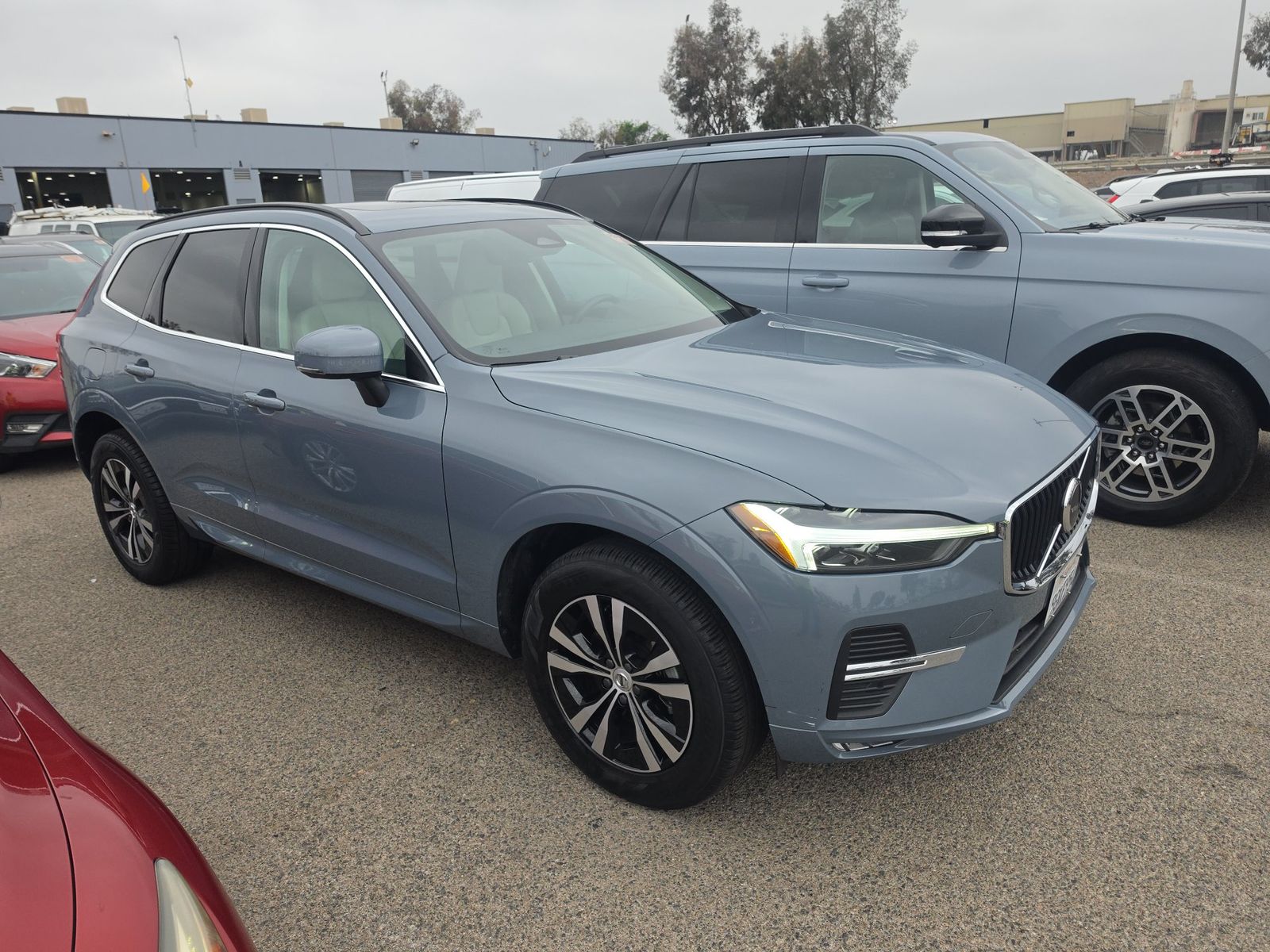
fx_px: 844
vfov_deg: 58.9
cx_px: 635
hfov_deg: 73.9
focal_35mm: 23
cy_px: 476
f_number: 1.4
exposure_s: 1/1863
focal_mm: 6.5
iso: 63
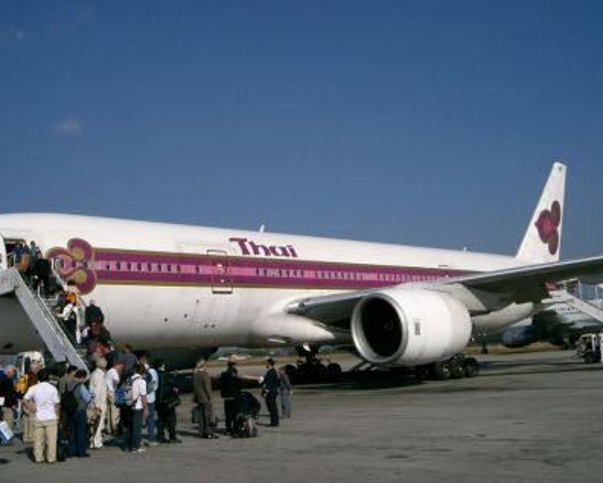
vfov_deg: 36.5
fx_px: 732
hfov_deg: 44.8
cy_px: 241
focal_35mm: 41
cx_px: 302
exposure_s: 1/2000
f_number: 4.8
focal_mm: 8
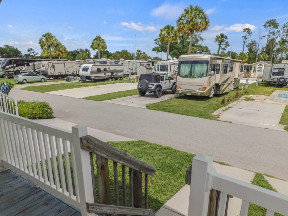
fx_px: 200
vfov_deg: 56.8
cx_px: 146
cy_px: 112
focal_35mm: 24
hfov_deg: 71.6
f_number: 6
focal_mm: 4
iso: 125
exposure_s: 1/500
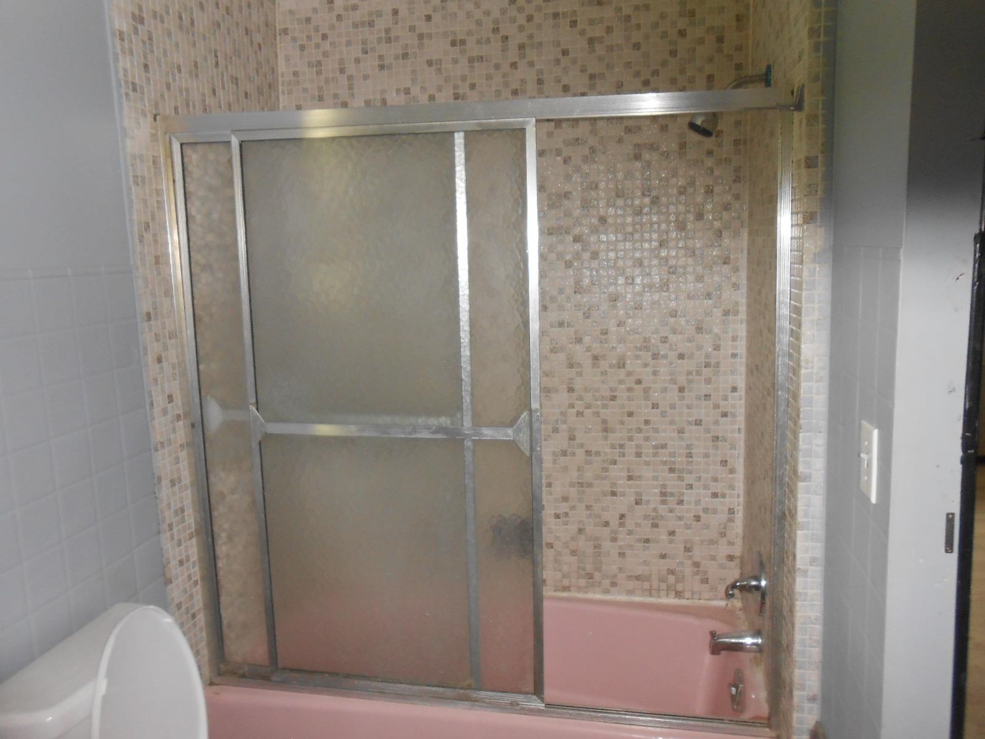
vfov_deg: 53.1
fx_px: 740
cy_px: 370
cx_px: 492
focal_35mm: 26
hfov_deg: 67.3
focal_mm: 4.6
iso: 200
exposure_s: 1/25
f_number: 3.5
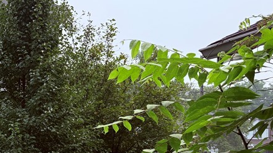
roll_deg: +0.2
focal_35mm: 61
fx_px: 442
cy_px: 148
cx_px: -11
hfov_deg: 31.3
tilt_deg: +0.7
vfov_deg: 19.2
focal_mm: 6.76
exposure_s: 1/3759
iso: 100
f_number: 1.78
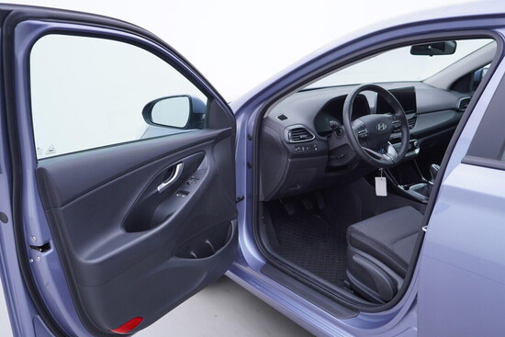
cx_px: 252
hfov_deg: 53.1
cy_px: 168
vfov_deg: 36.9
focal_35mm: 36
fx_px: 505
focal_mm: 24
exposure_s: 1/50
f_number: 3.2
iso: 125
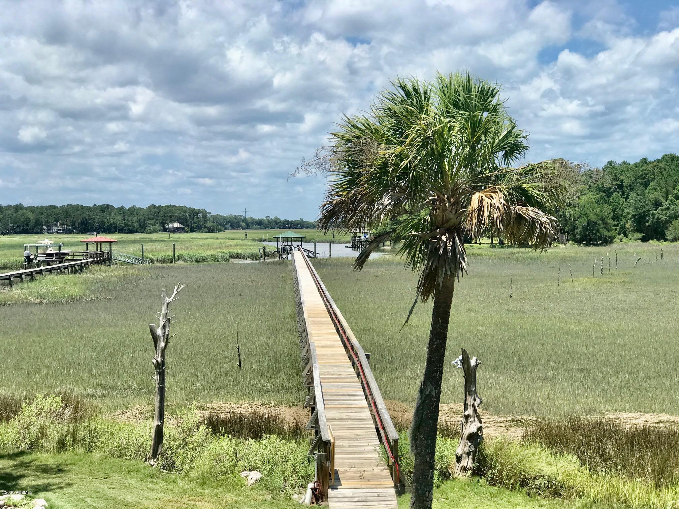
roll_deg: +0.9
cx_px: 340
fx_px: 1118
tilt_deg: -2.5
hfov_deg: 33.8
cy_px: 254
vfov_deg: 25.7
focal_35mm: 57
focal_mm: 6.6
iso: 20
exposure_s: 1/1030
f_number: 2.8
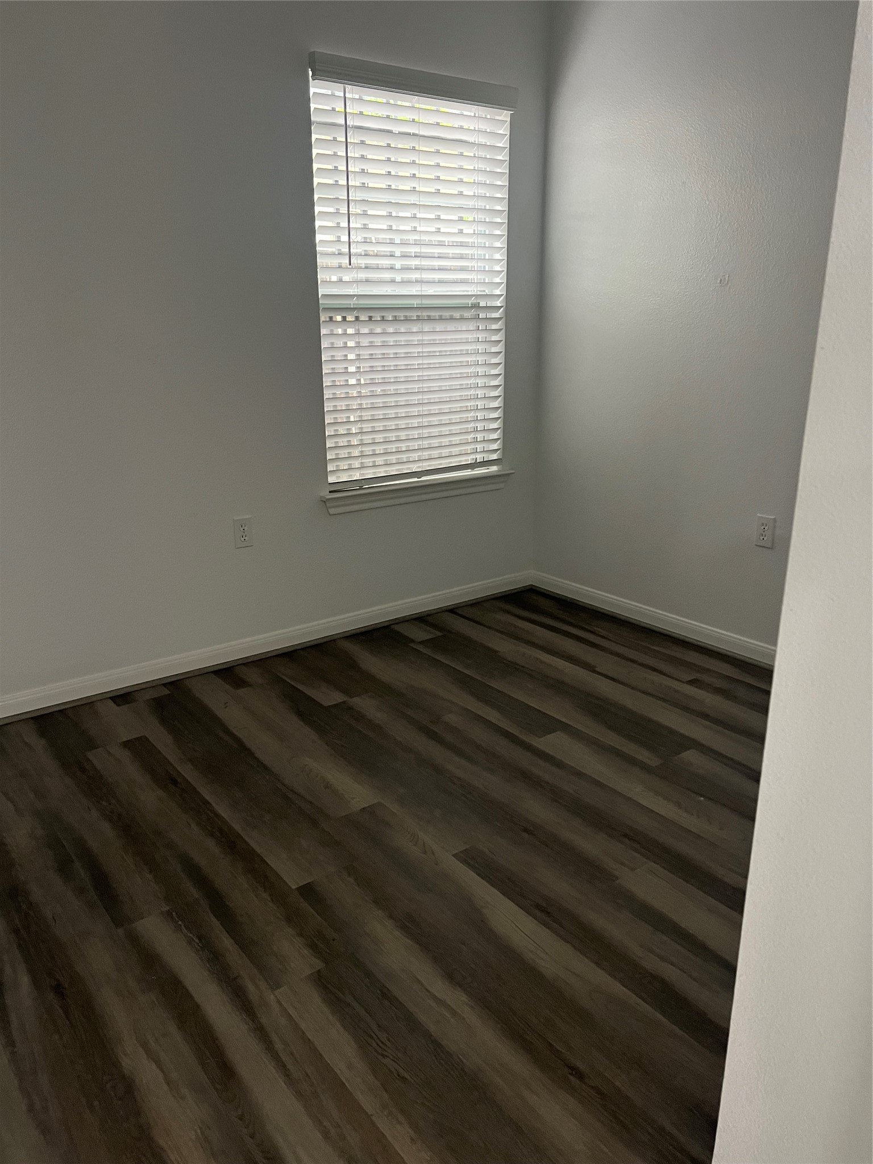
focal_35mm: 26
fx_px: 874
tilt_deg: -17.6
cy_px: 582
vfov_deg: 67.3
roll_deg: +0.9
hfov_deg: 53.1
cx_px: 436
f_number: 1.5
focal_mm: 5.7
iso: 400
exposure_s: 1/60
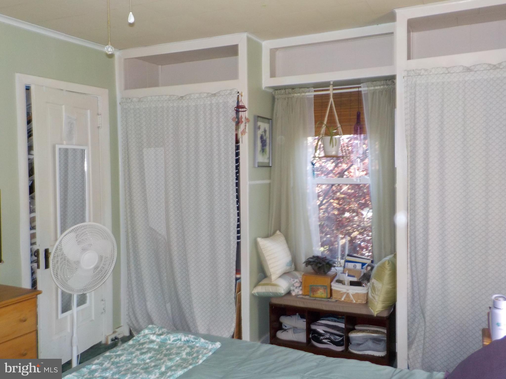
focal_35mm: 30
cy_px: 190
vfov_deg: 46.8
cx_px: 253
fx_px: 439
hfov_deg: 60.0
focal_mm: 4.1
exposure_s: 1/30
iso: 200
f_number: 3.3
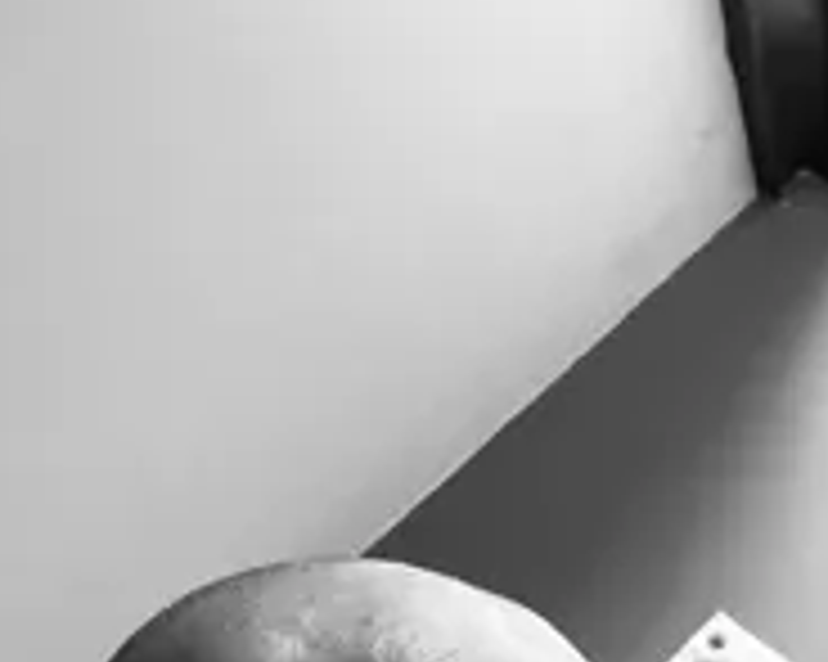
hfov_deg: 27.5
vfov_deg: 21.2
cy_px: 745
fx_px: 1665
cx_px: 639
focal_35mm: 68
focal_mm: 2.71
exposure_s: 1/60
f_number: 2.2
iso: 200
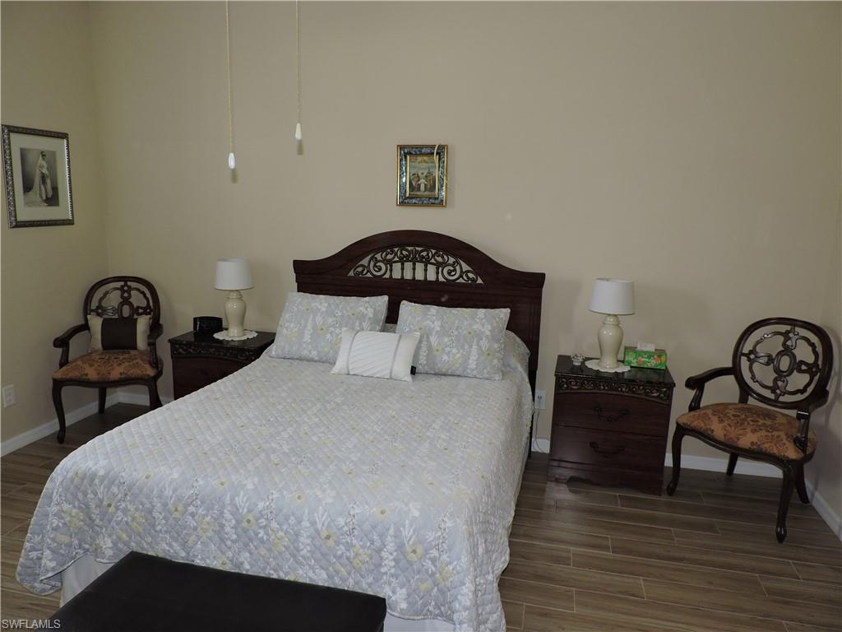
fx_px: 584
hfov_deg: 71.6
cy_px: 316
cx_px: 421
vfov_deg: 56.8
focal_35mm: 24
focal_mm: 4.3
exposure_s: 1/30
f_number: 3
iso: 200
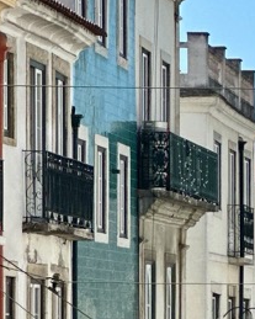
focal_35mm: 371
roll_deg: +0.8
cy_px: 469
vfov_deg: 5.2
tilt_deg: -0.6
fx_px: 3502
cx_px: 351
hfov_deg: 4.2
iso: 32
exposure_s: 1/677
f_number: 2.8
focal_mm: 9
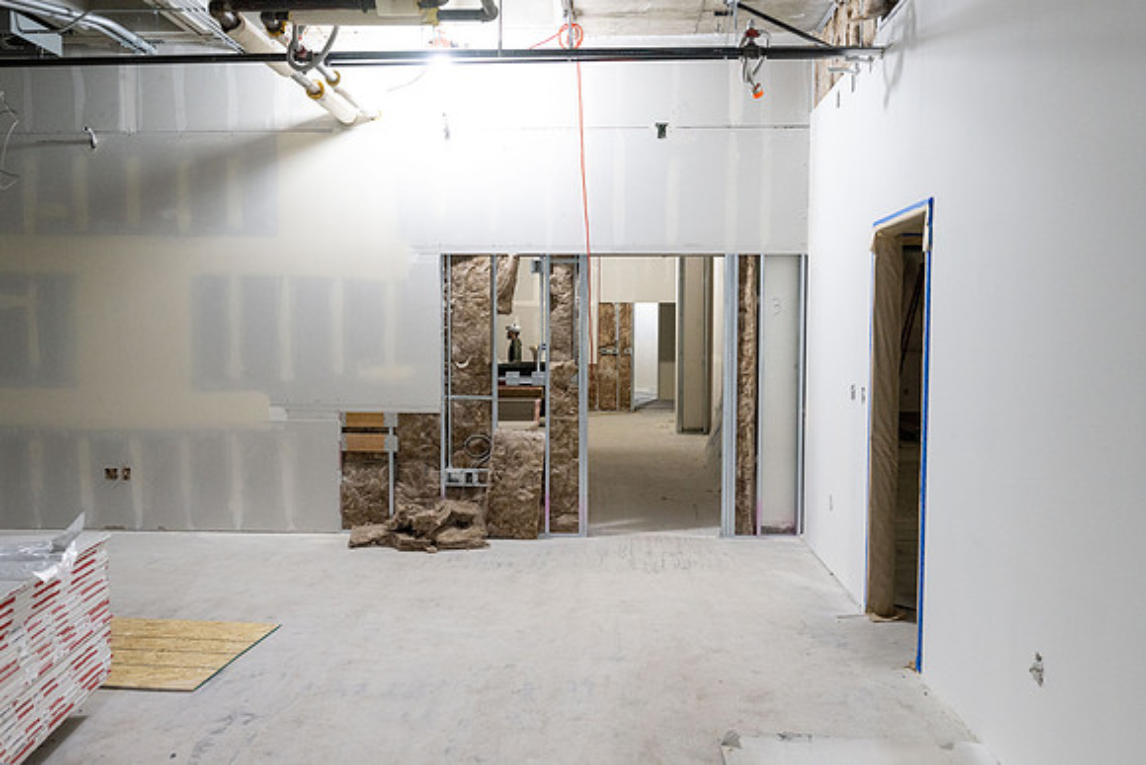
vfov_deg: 43.6
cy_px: 382
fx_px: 955
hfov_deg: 61.9
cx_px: 573
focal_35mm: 30
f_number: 4
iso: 2000
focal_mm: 30
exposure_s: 1/200
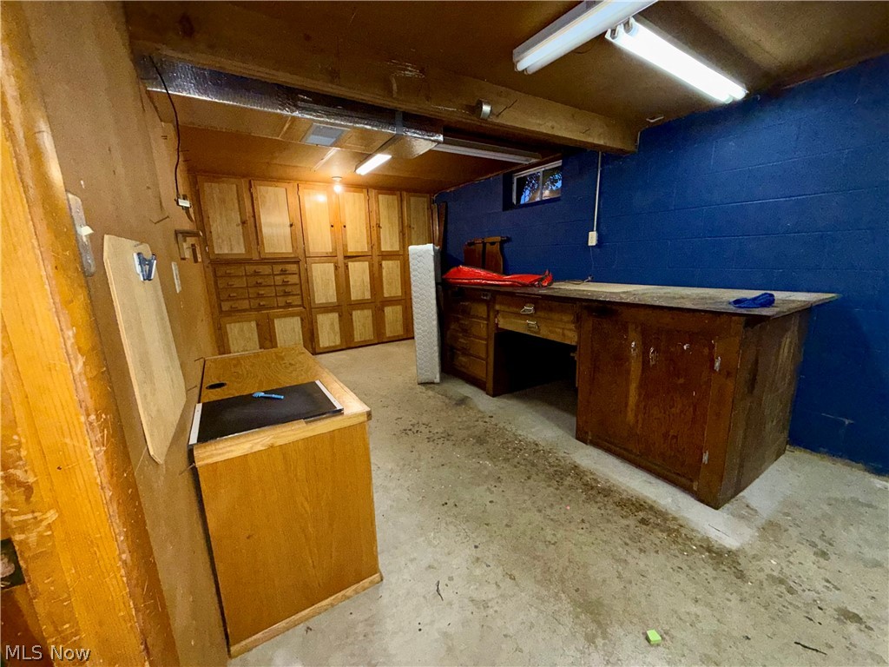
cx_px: 444
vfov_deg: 85.7
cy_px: 334
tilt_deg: -12.1
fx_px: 360
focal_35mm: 14
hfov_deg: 102.1
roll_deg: +1.6
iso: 160
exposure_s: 1/60
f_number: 2.2
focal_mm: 2.22
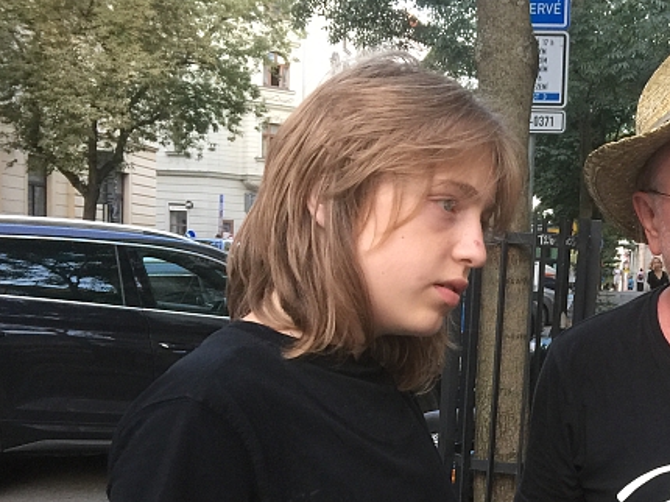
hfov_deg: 34.0
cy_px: 388
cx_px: 580
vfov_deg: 26.6
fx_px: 1045
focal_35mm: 54
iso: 64
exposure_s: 1/33
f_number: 2.2
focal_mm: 4.15
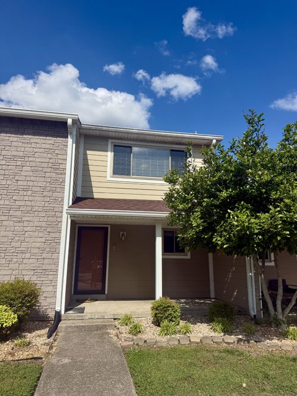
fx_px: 275
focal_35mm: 24
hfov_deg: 56.8
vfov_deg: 71.6
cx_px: 148
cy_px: 198
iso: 80
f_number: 1.78
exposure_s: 1/6173
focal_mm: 6.76
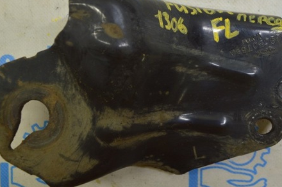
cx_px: 147
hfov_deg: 41.2
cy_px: 86
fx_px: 375
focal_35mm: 48
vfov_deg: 28.0
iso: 400
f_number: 5.6
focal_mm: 22
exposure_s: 1/25
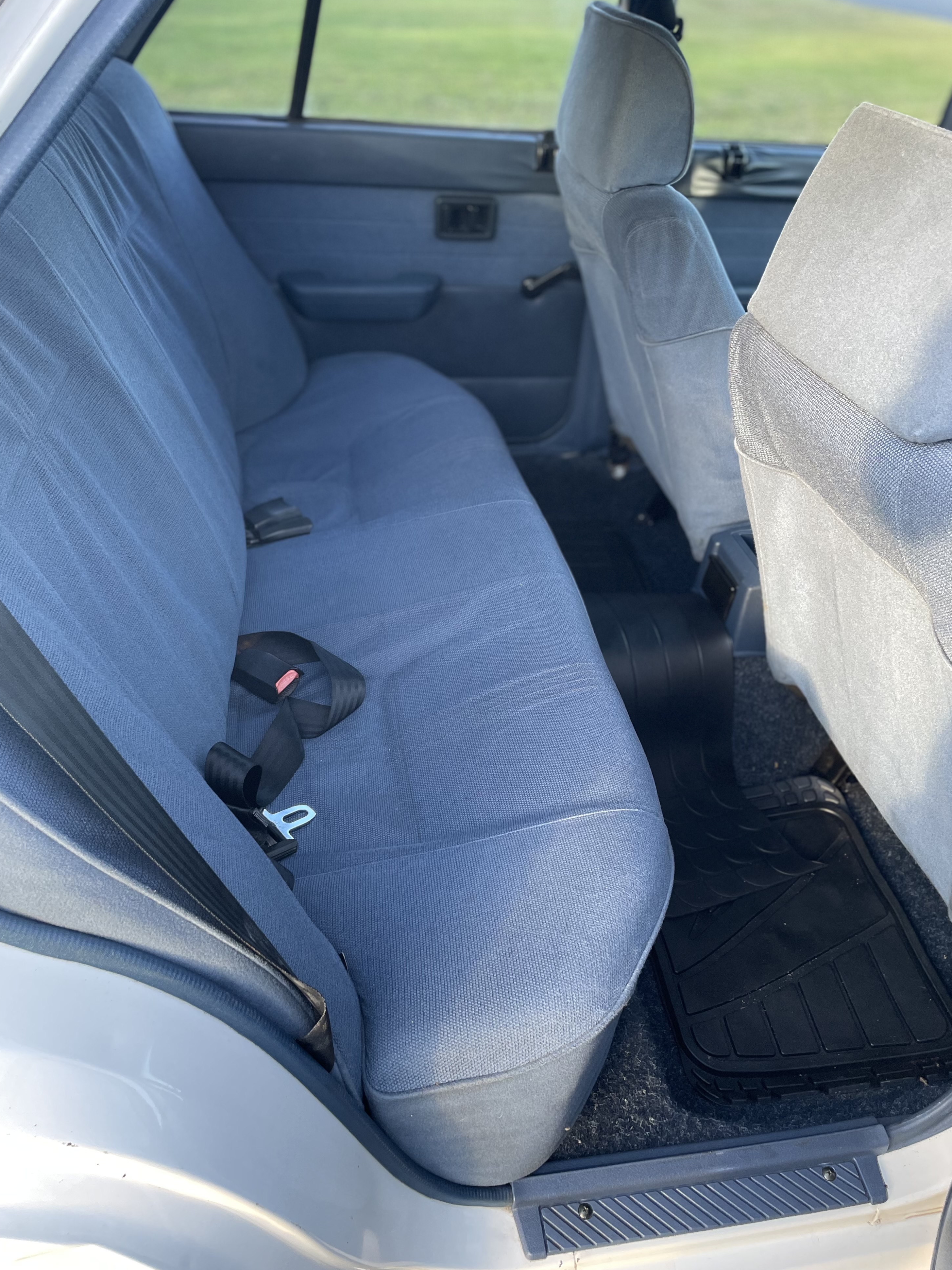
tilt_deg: -34.5
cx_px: 469
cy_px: 614
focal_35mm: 27
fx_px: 990
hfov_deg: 51.4
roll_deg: -7.0
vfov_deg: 65.3
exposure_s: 1/110
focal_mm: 4.2
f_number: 1.6
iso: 125
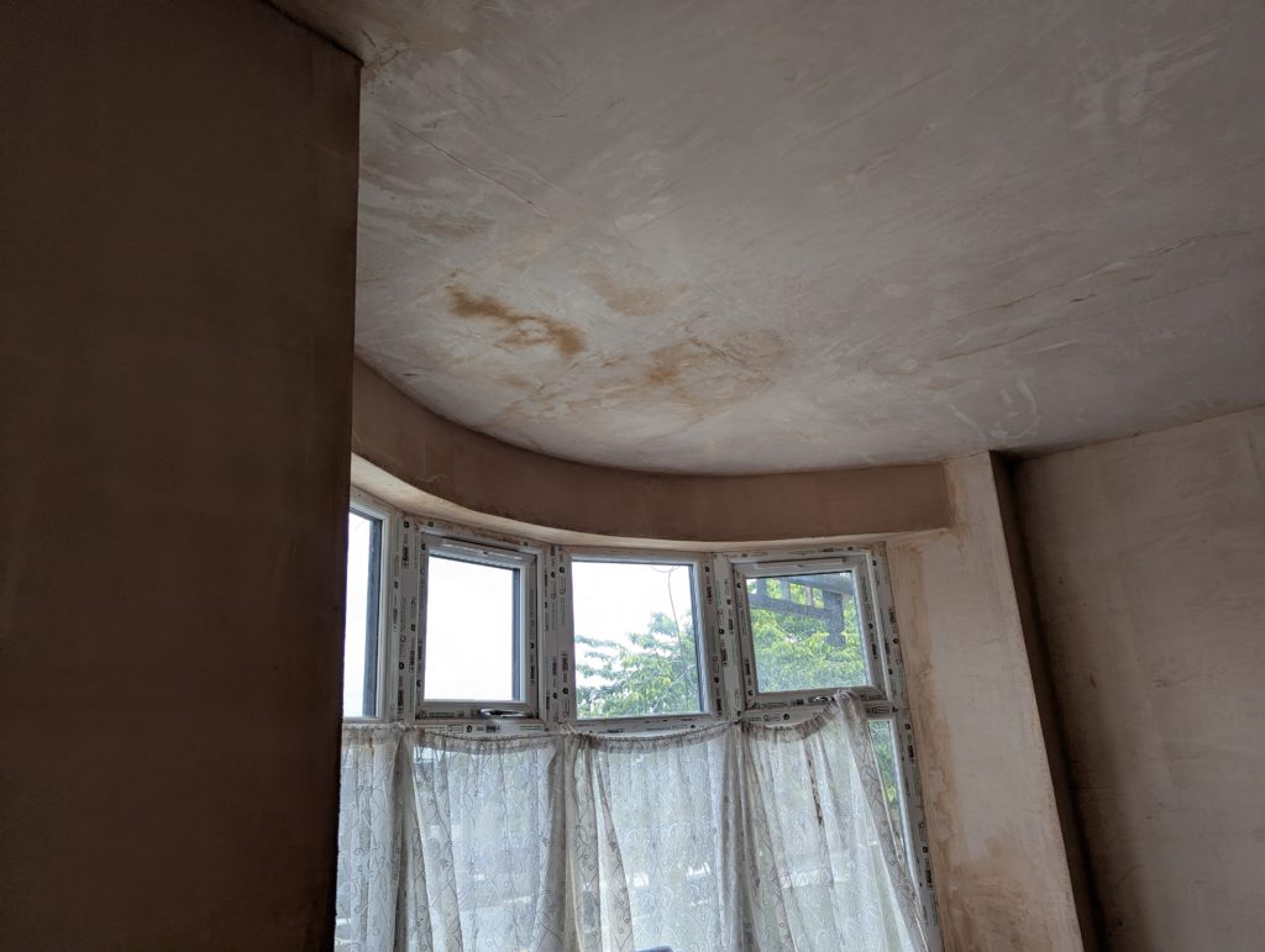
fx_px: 878
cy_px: 476
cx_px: 632
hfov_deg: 71.5
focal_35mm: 24
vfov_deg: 56.9
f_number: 1.85
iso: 36
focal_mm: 6.81
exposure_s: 1/270
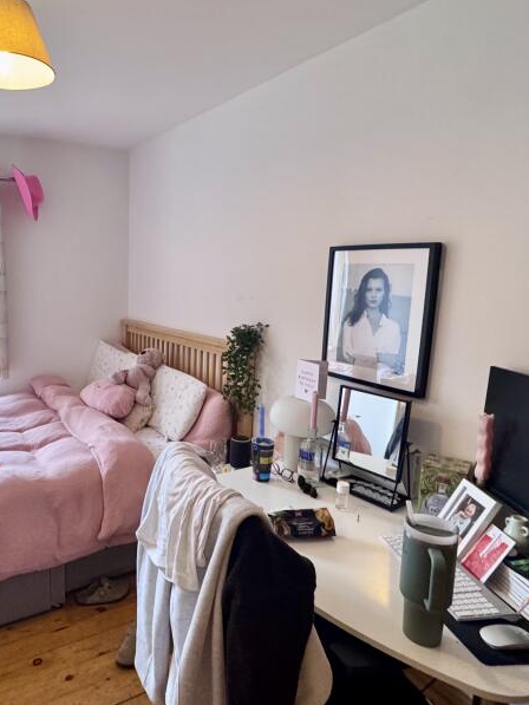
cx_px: 128
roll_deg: -0.6
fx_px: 489
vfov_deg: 71.6
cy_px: 347
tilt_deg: -10.0
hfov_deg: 54.0
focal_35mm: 24
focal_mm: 2.22
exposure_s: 1/50
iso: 400
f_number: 2.2
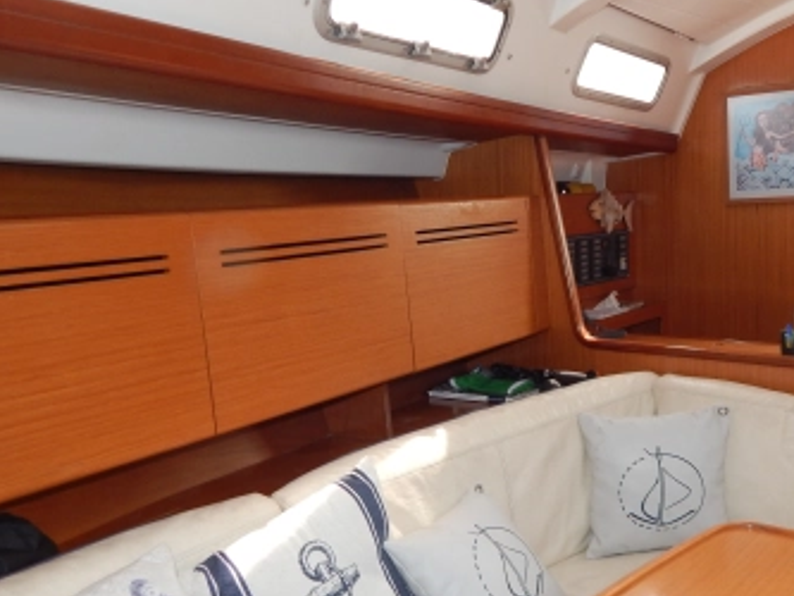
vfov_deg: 37.7
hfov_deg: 47.5
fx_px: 872
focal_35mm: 38
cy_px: 321
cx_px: 575
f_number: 3
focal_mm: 4
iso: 125
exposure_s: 1/125
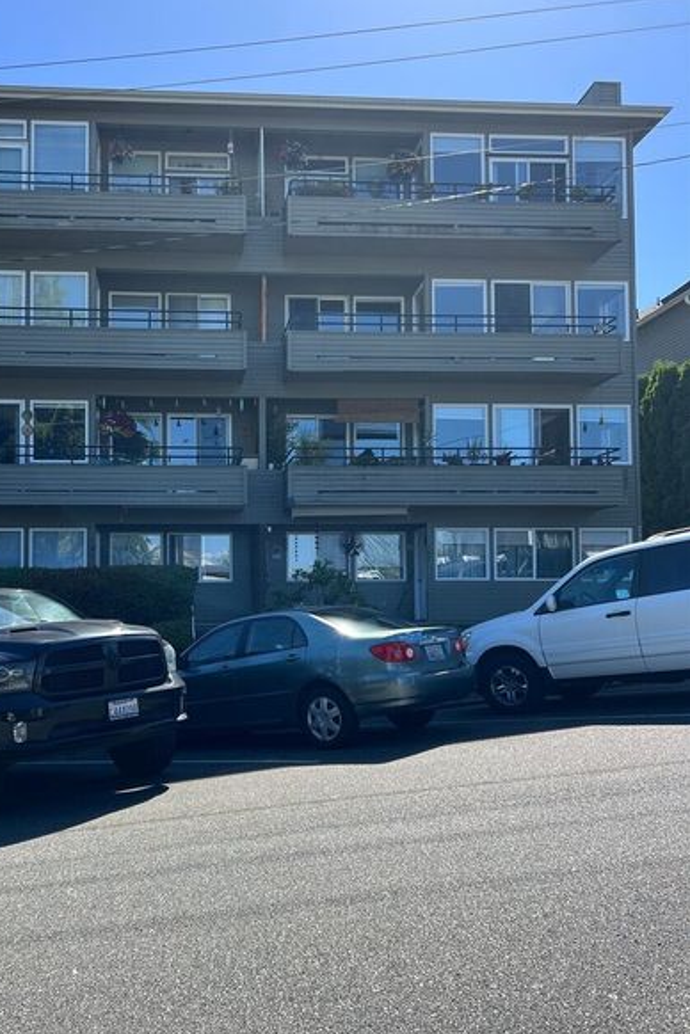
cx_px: 247
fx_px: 891
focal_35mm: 31
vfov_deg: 60.2
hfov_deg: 41.9
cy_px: 546
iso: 50
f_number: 1.5
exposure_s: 1/1808
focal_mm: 5.7
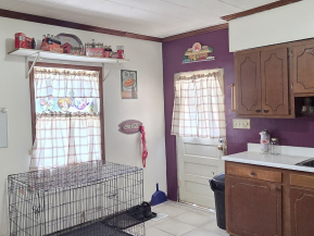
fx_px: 272
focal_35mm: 30
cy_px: 114
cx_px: 97
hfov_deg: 58.2
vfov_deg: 46.8
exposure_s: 1/60
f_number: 2.2
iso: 640
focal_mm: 2.2
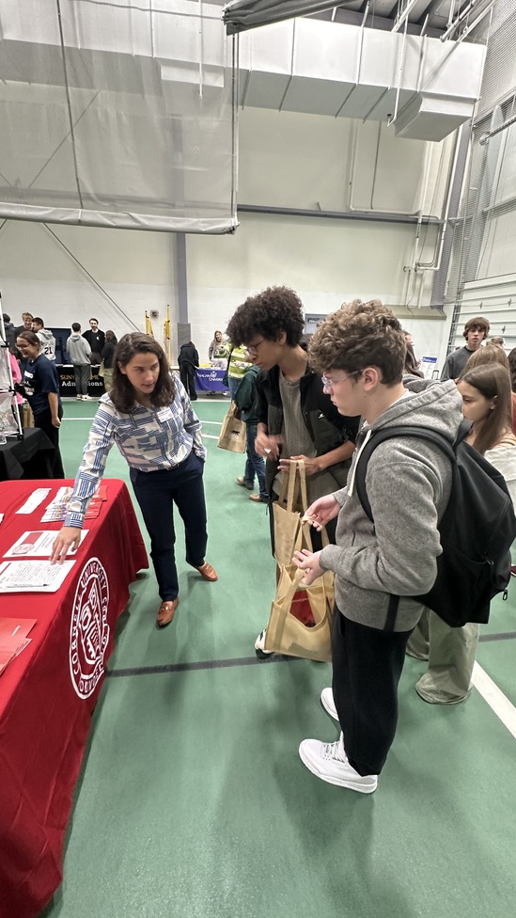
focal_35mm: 16
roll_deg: -2.7
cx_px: 257
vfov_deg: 99.4
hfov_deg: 67.1
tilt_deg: -19.0
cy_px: 467
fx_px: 389
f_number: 2.2
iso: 400
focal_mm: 2.22
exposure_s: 1/60
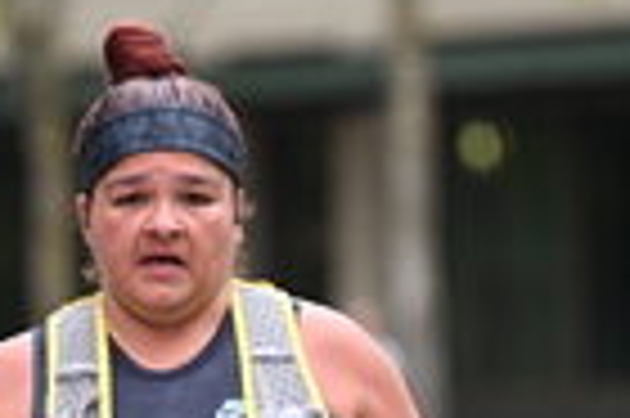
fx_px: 12008
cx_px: 187
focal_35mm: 687
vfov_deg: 2.0
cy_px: 346
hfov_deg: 3.0
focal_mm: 175
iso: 640
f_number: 2.8
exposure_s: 1/2000
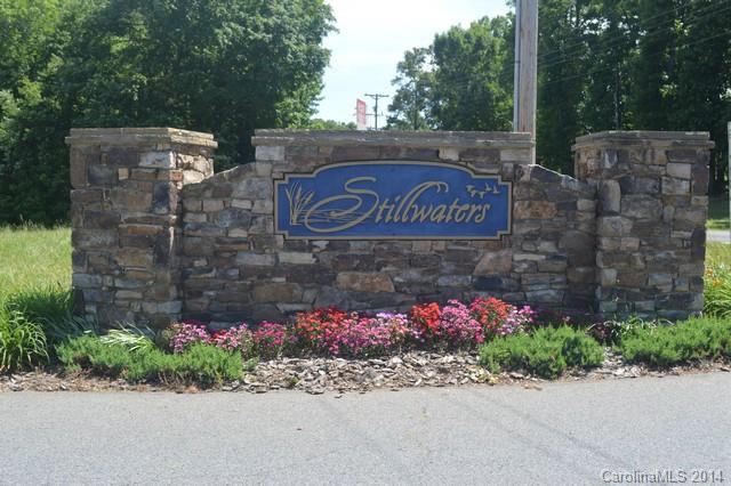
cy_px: 243
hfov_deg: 45.0
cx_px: 366
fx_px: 883
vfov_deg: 30.8
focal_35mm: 44
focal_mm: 29
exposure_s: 1/160
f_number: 6.3
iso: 100
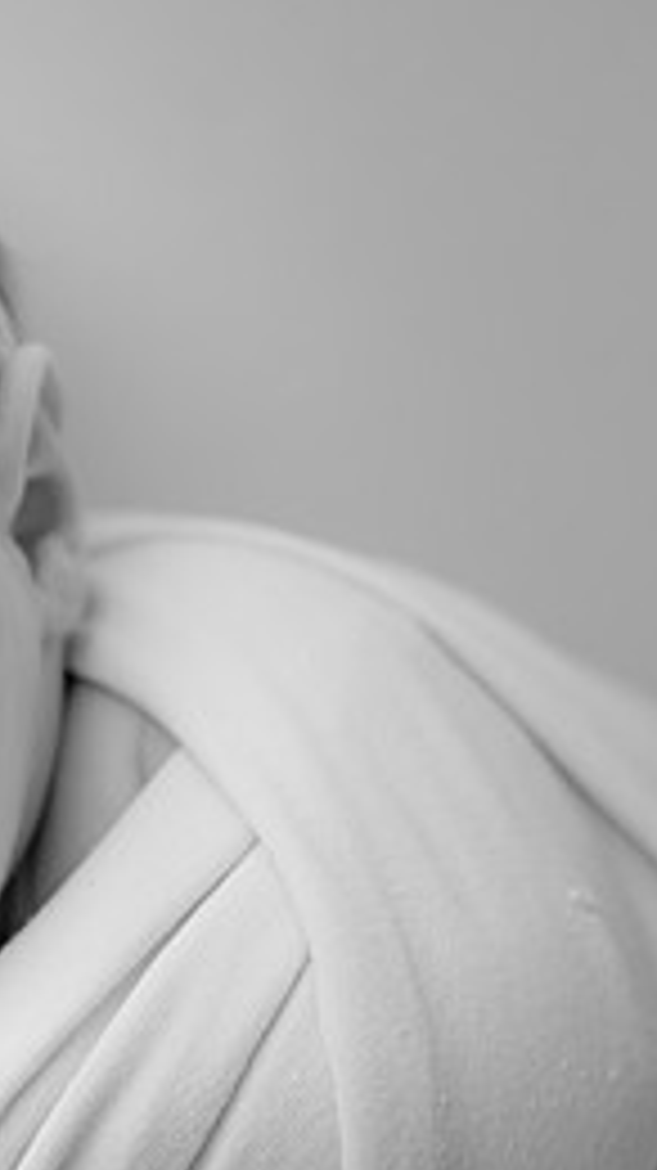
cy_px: 718
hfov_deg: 10.1
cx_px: -288
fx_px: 3628
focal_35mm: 117
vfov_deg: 18.3
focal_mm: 50
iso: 160
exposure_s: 1/160
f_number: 2.8
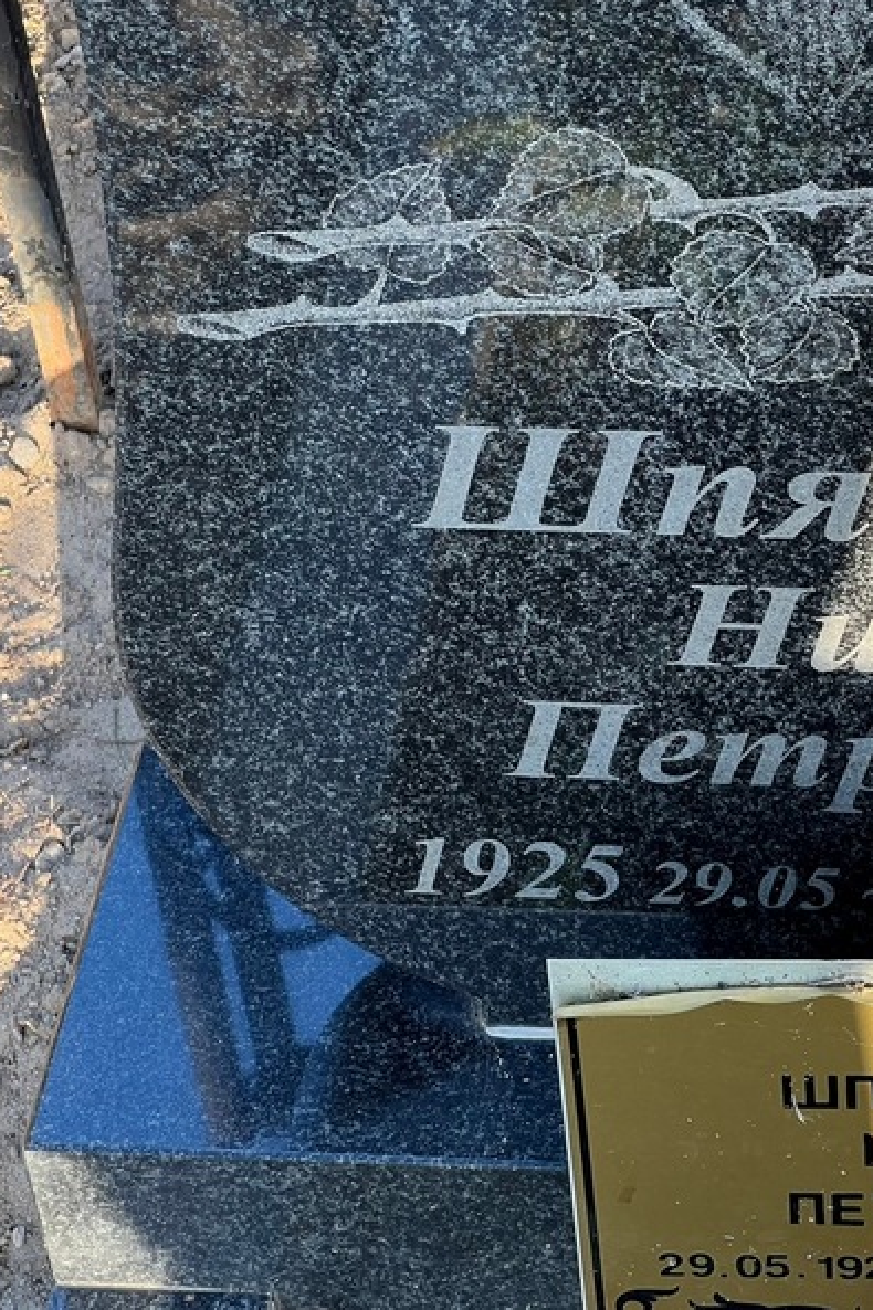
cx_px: 866
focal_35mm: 108
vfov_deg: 18.9
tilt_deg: -47.3
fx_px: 3930
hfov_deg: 12.5
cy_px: 649
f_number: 2.8
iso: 40
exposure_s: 1/99
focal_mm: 9
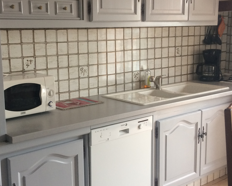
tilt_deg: -11.8
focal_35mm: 48
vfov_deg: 31.5
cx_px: 85
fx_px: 330
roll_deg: +1.4
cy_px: 91
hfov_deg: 38.5
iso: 50
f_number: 2.2
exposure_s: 1/33
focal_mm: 4.15
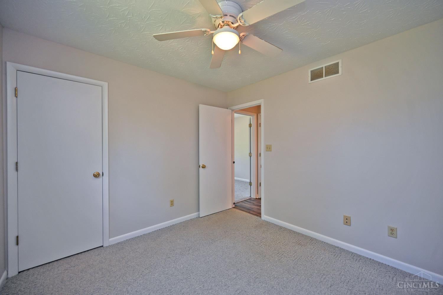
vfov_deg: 81.2
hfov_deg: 104.3
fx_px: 172
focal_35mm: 14
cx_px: 222
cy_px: 148
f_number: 4
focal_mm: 14
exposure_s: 1/60
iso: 220
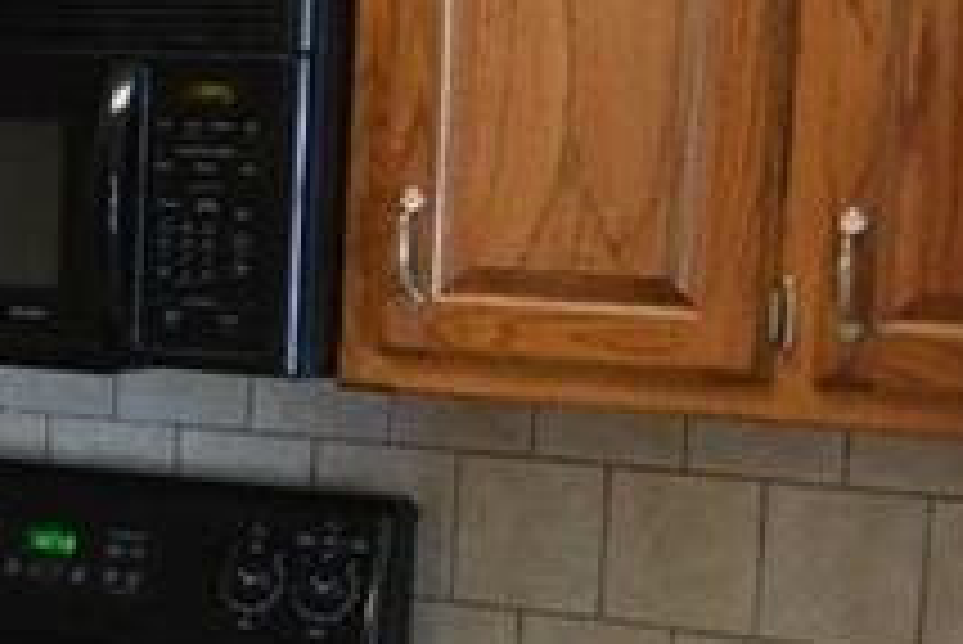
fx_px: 3721
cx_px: -1238
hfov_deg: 12.2
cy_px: 441
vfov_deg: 9.9
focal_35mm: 139
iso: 800
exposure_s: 1/80
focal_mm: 11
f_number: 3.5
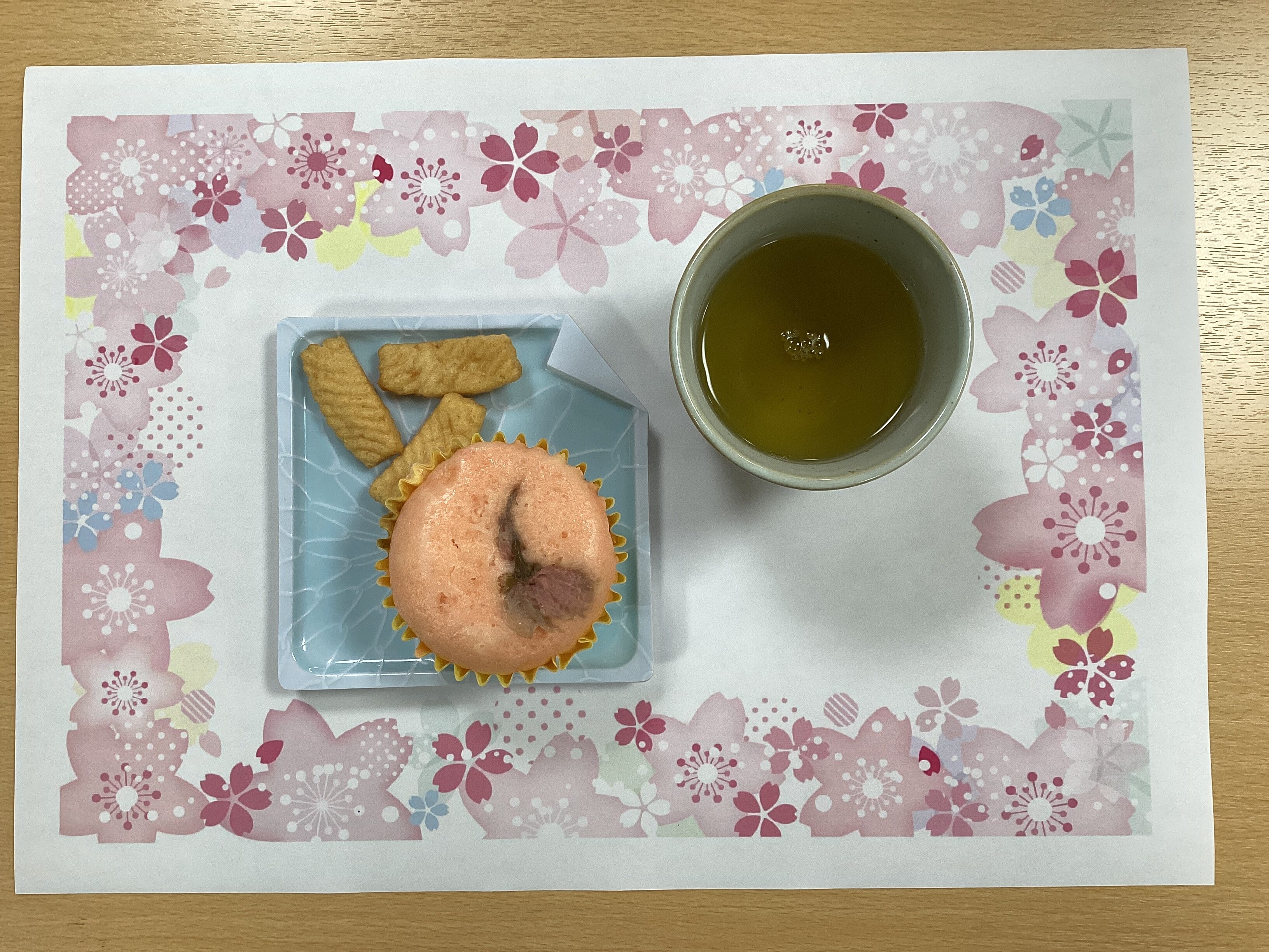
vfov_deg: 45.4
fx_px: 1136
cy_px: 476
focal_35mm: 31
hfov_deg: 58.4
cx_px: 634
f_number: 2.4
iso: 80
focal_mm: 3.3
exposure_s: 1/100
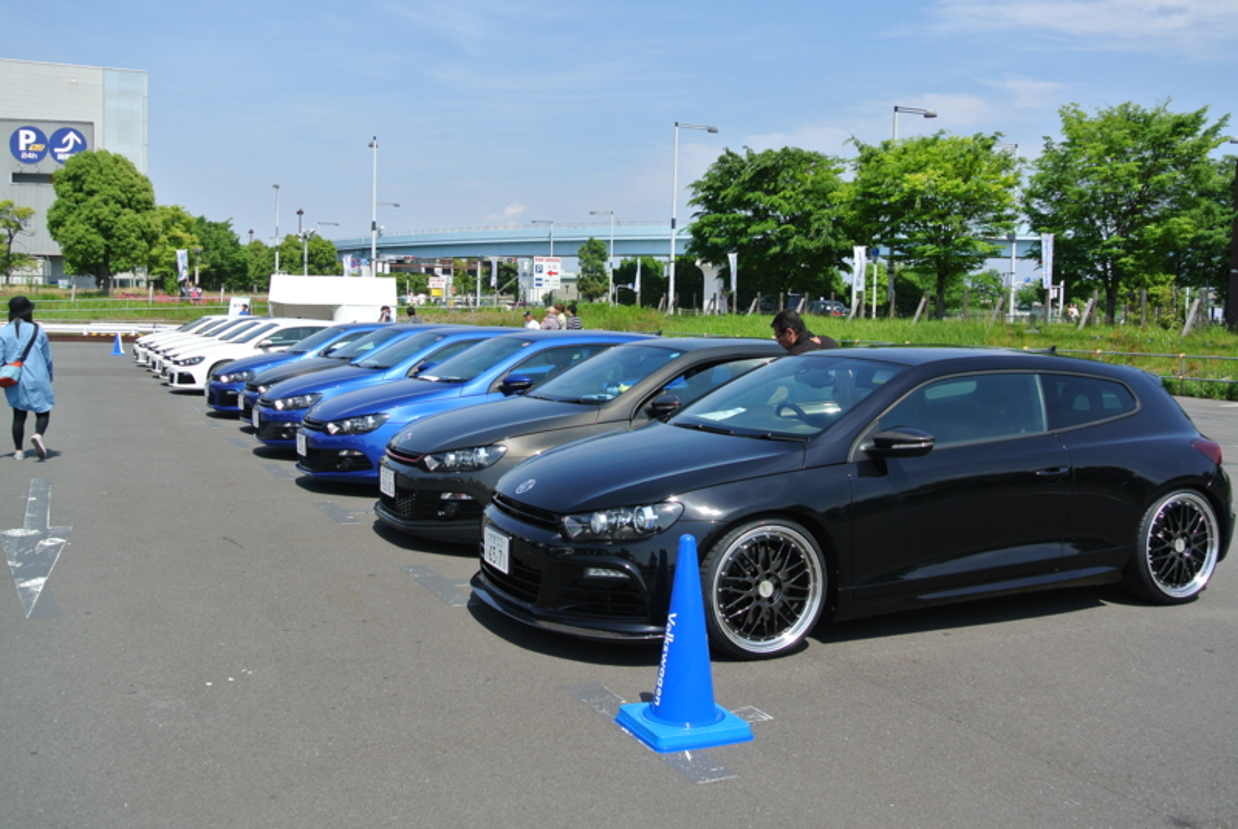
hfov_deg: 55.7
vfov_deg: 39.0
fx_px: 1171
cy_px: 414
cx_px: 619
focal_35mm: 34
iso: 100
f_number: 4.5
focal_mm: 12.7
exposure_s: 1/640
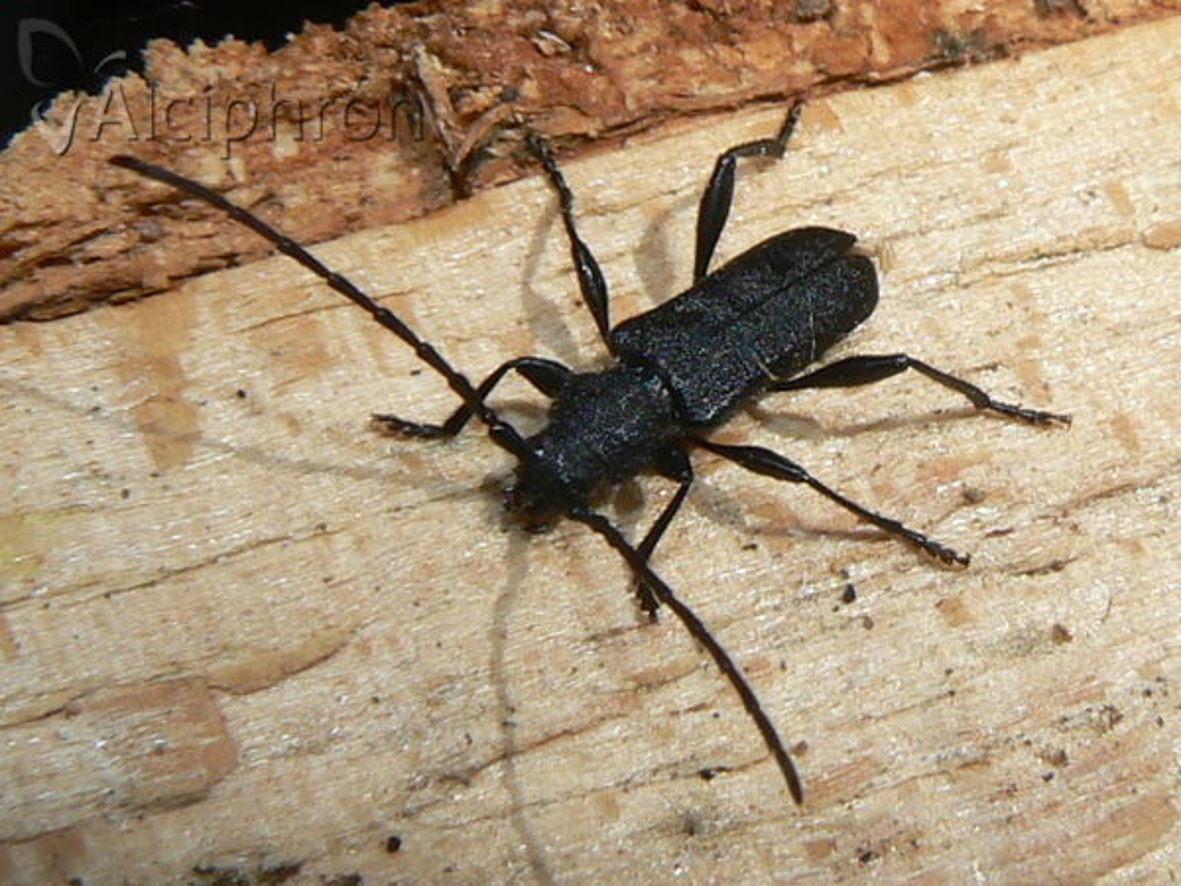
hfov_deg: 51.4
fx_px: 1228
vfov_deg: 39.7
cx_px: 590
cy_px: 443
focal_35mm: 36
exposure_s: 1/500
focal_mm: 6
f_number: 6.3
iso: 80
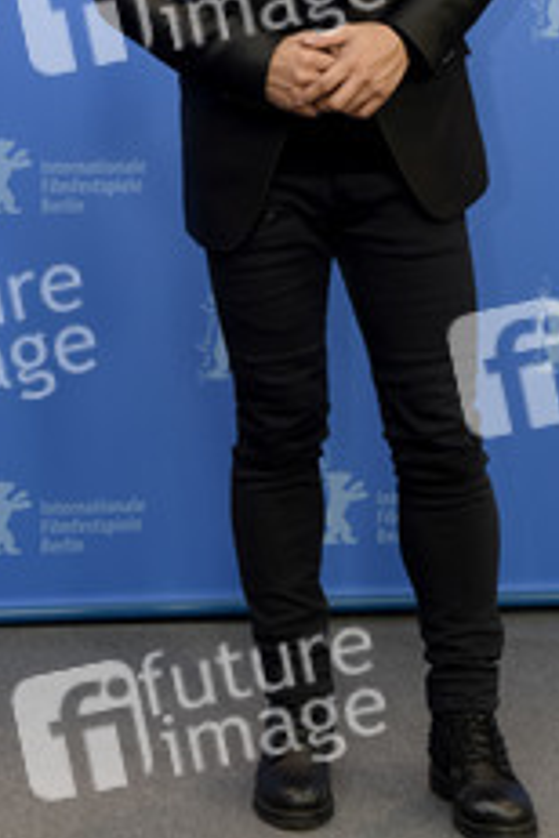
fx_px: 2116
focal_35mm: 91
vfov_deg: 22.1
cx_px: 305
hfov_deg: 15.0
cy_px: 171
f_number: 5
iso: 640
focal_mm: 35
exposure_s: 1/160
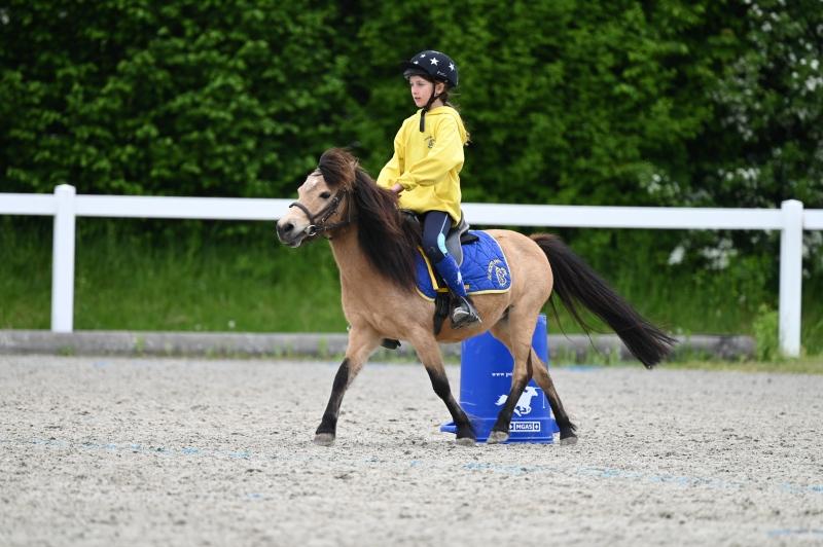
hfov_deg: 5.2
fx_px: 9137
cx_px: 412
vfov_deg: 3.4
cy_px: 274
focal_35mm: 400
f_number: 5.6
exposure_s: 1/1250
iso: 640
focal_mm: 400
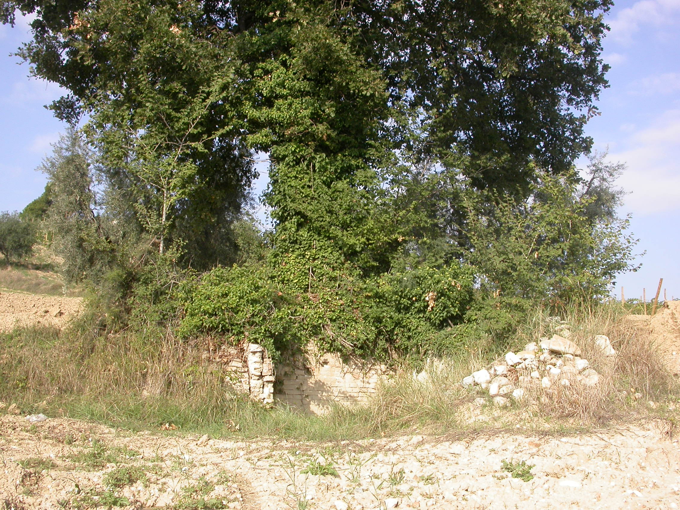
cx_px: 340
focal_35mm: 38
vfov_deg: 37.7
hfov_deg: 49.0
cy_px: 255
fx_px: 746
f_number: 6.7
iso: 100
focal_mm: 7.85
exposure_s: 1/212
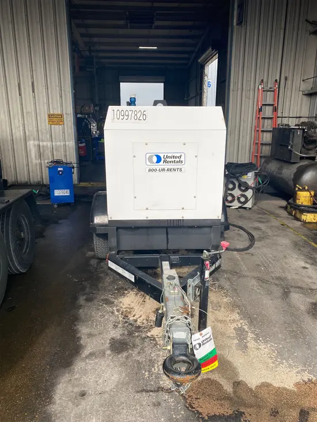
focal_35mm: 26
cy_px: 211
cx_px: 158
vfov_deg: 67.3
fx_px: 317
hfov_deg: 53.1
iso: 32
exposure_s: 1/1072
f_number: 1.8
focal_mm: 4.25
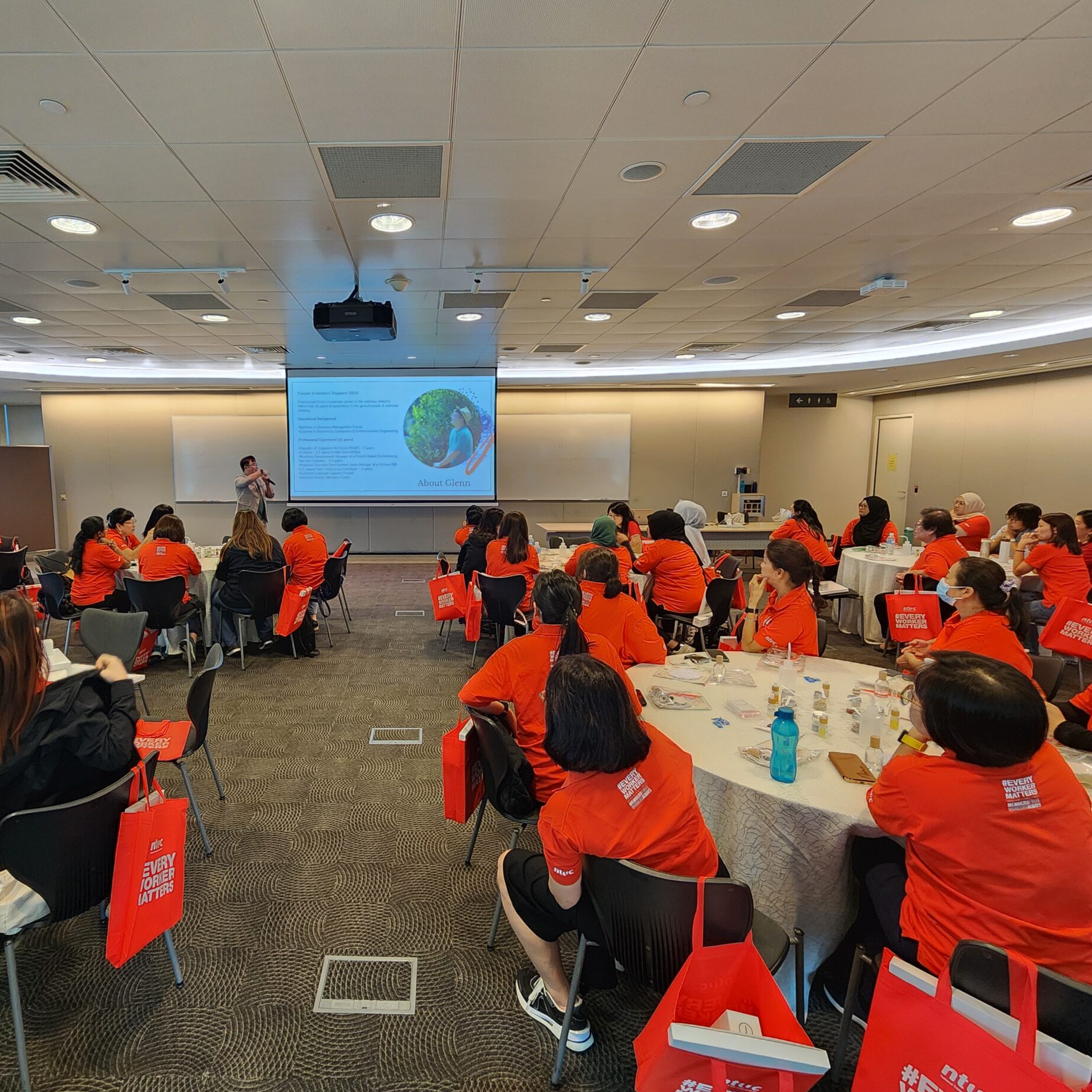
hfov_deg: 85.7
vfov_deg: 87.4
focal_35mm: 16
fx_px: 571
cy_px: 536
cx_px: 408
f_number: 2.2
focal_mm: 2.2
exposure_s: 1/50
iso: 320
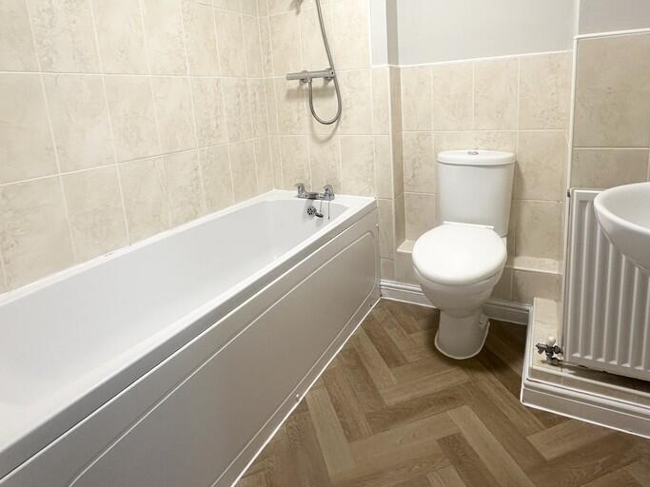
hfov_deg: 78.9
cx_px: 343
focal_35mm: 21
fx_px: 394
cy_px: 169
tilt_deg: -8.5
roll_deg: +3.4
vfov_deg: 62.1
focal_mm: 2.22
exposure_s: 1/100
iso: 160
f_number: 2.2
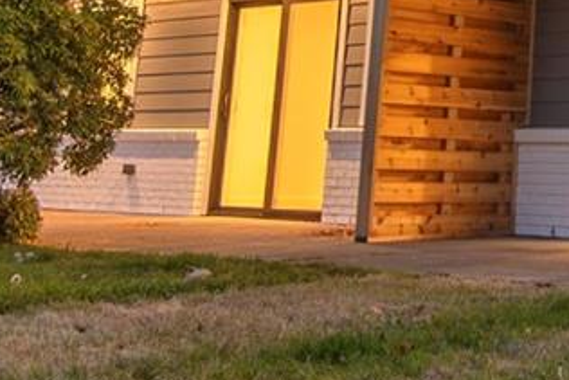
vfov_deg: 14.1
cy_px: -178
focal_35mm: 91
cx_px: 749
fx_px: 1439
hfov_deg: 20.4
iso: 250
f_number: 11
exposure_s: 1
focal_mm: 12
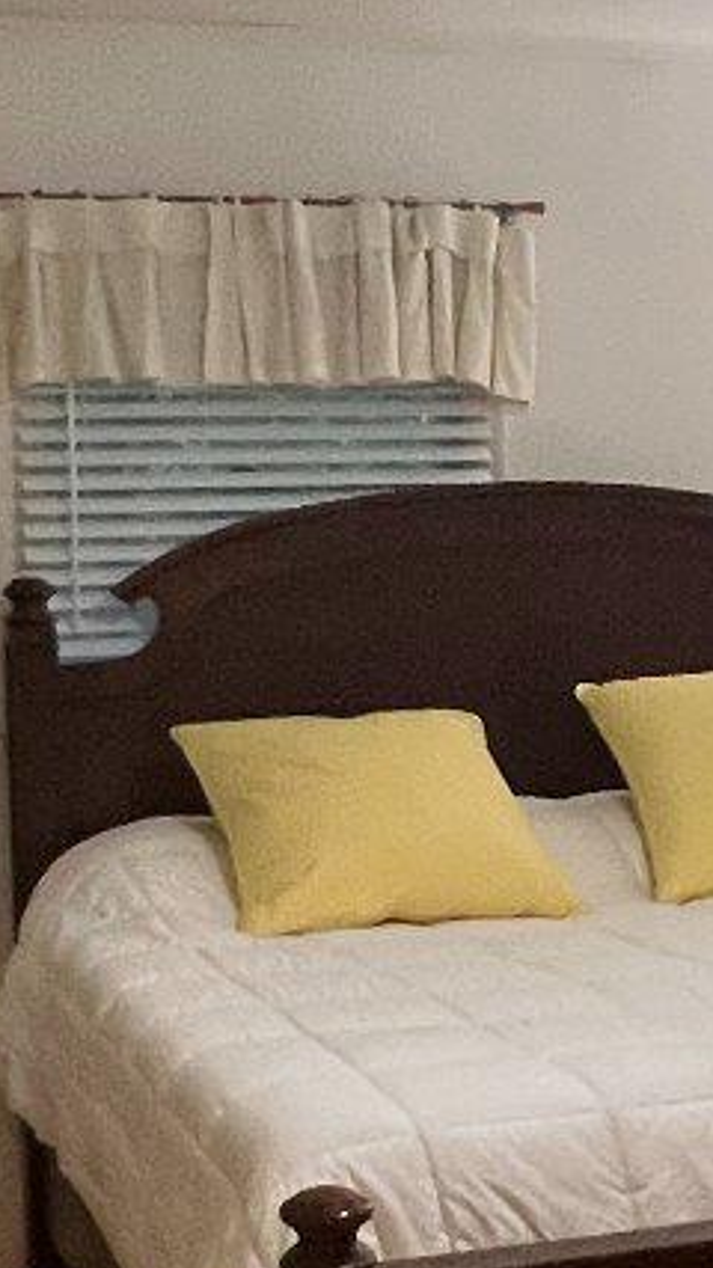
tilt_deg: -2.0
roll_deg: +1.9
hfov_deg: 17.7
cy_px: 635
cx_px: 487
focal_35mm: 68
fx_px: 2287
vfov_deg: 31.0
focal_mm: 1.57
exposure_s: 1/60
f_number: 1.8
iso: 400
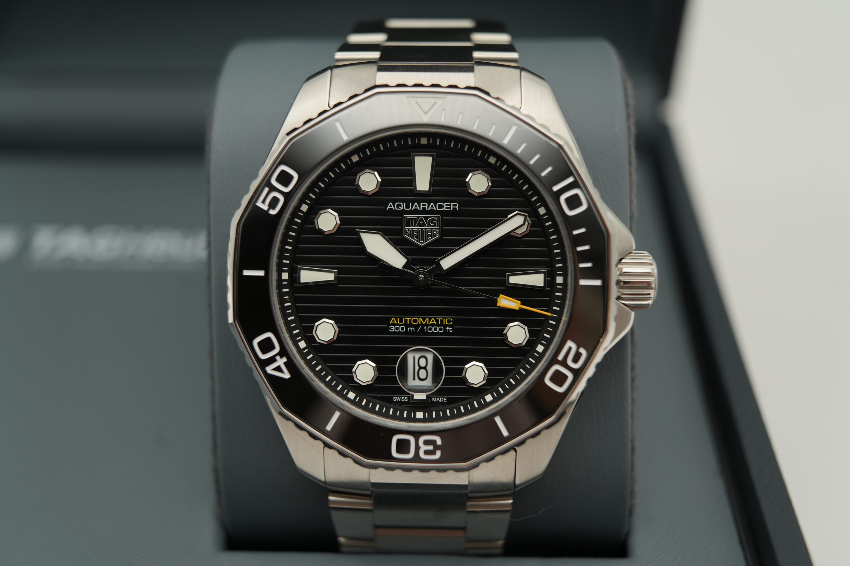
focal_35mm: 35
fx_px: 826
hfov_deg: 54.4
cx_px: 425
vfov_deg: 37.9
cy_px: 283
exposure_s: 1/250
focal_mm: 35
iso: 400
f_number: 5
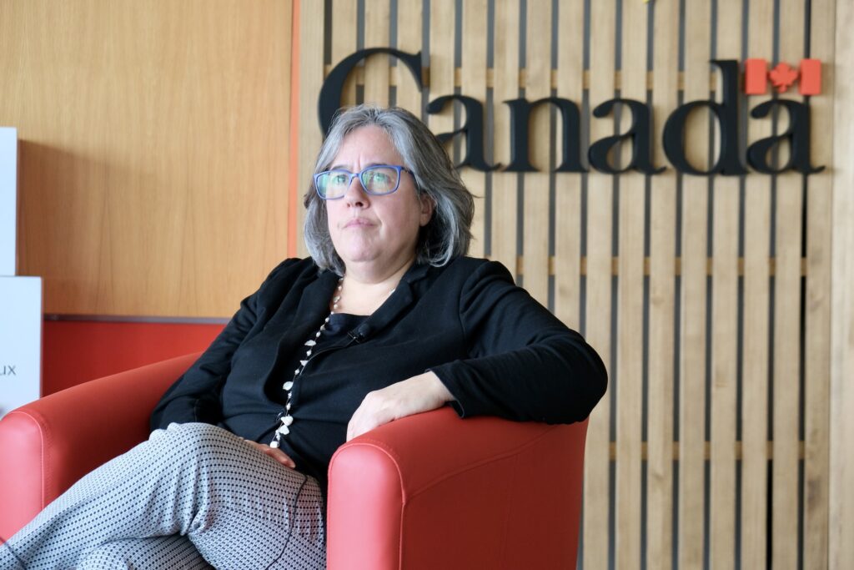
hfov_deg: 24.5
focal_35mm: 83
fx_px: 1969
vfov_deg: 16.5
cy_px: 285
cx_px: 427
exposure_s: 1/60
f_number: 4
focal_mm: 55
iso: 1250
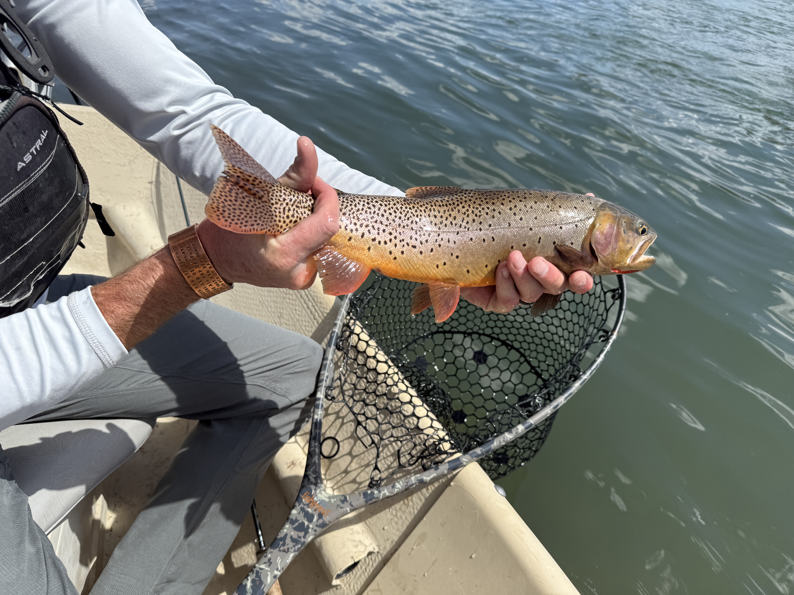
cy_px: 298
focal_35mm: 24
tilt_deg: -35.8
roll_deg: -7.0
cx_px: 397
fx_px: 550
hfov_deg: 71.6
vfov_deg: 56.8
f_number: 1.78
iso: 80
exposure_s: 1/4167
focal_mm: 6.76
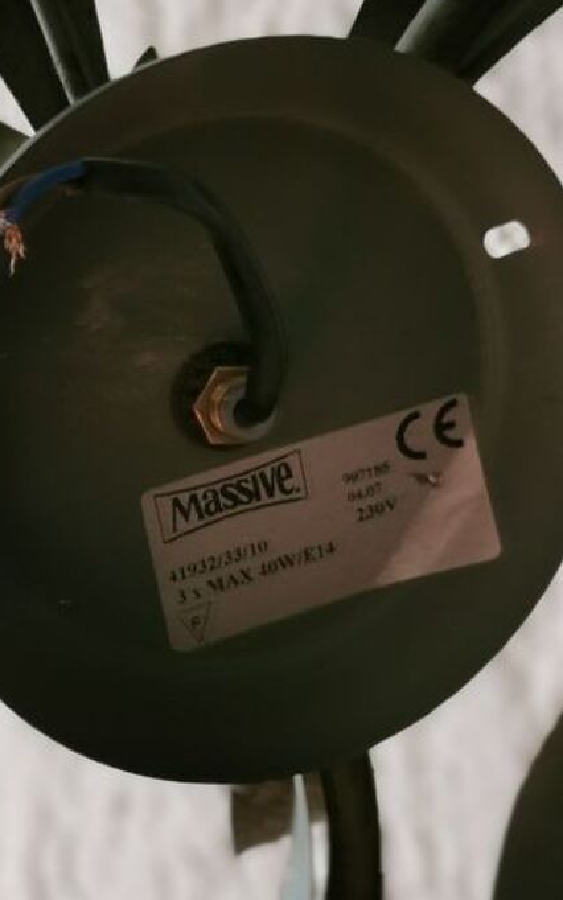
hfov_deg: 11.7
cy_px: 492
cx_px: 210
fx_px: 2748
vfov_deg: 18.6
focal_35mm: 112
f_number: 4
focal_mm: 5.58
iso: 50
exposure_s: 1/108
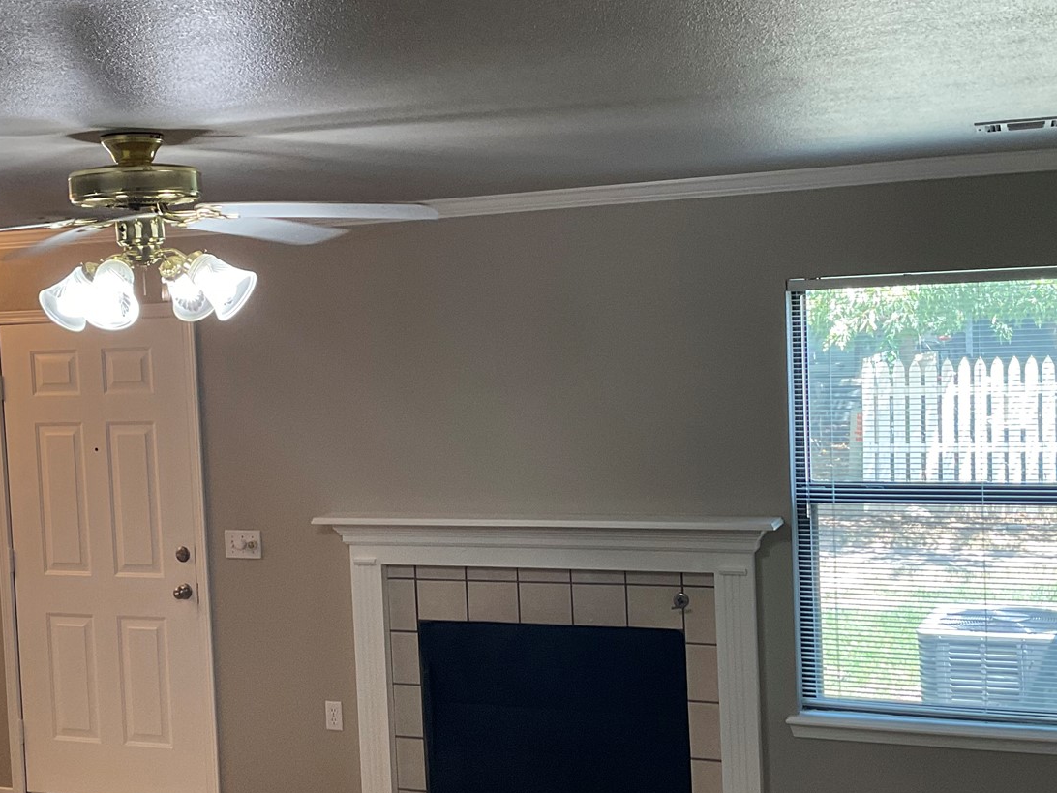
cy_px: 418
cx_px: 408
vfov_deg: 28.6
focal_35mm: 51
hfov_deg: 37.3
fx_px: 1557
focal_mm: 3
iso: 64
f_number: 1.8
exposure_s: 1/120
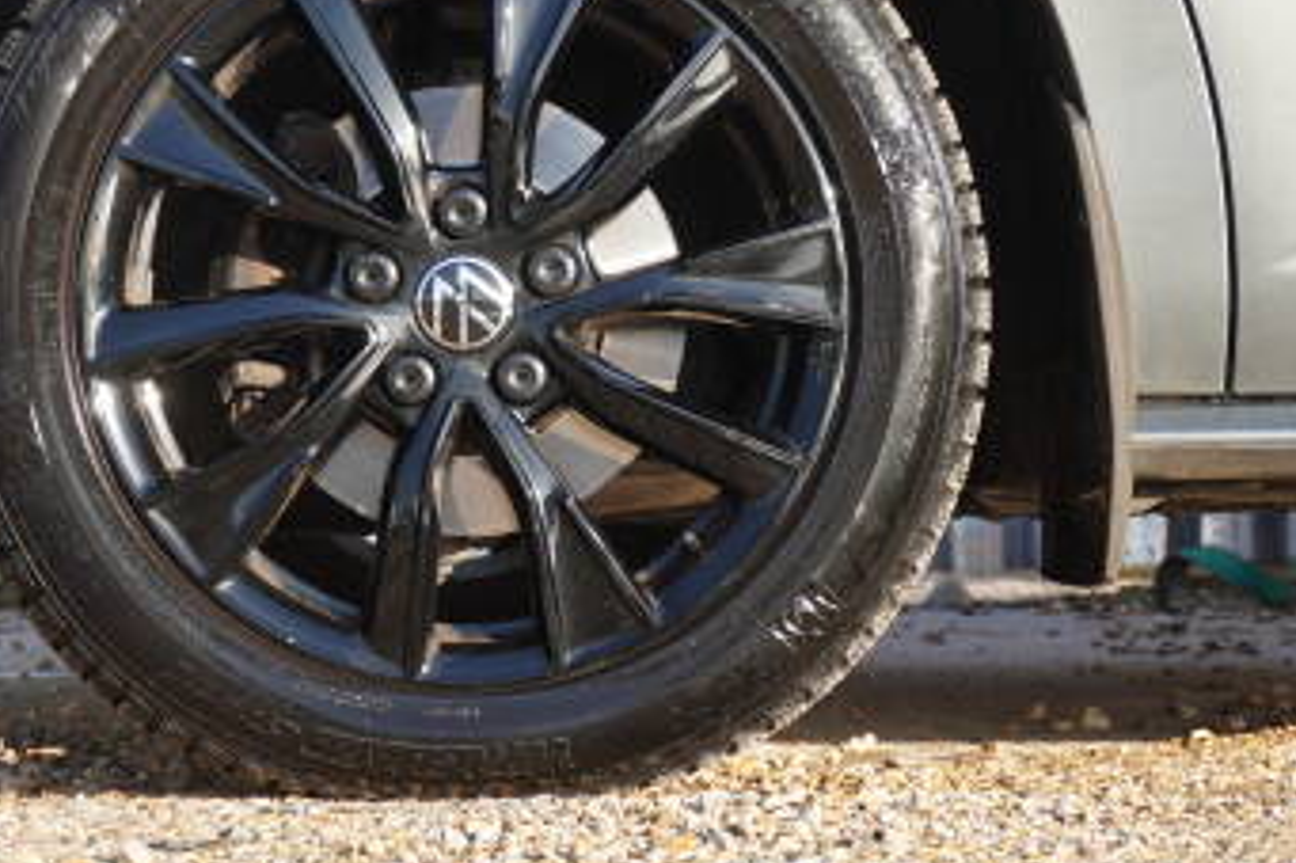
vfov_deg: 15.1
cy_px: 240
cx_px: 513
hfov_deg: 22.6
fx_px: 3238
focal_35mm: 90
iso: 100
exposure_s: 1/60
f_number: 5.6
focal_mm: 32
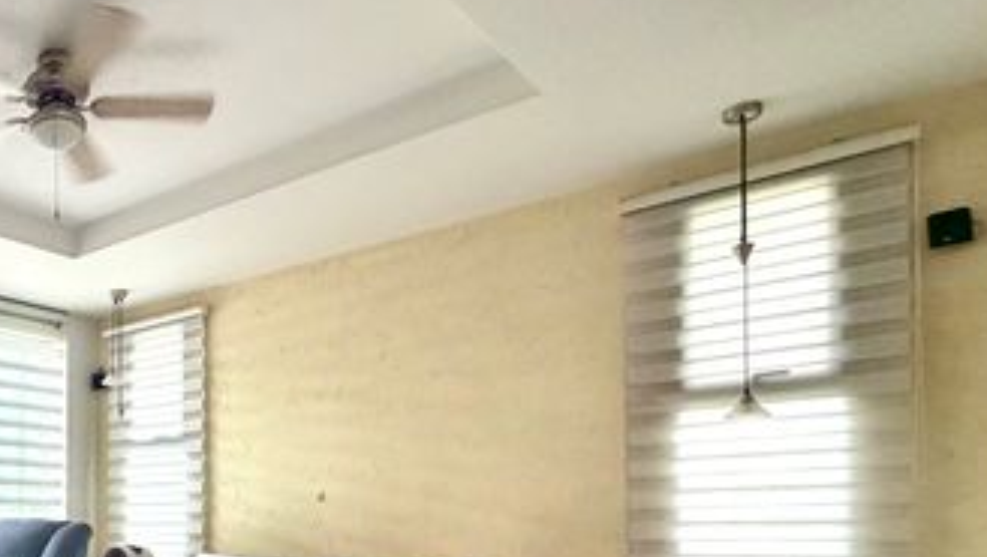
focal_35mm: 31
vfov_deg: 35.4
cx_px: 8
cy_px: 512
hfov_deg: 50.9
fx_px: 812
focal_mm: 2.22
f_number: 2.2
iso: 320
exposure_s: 1/121
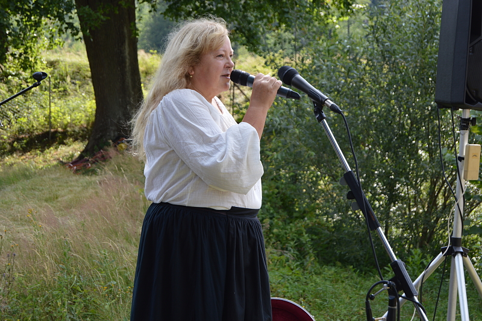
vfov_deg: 16.5
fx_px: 1104
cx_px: 241
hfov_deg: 24.6
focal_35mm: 82
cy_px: 160
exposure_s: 1/125
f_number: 5.6
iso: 100
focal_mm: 55
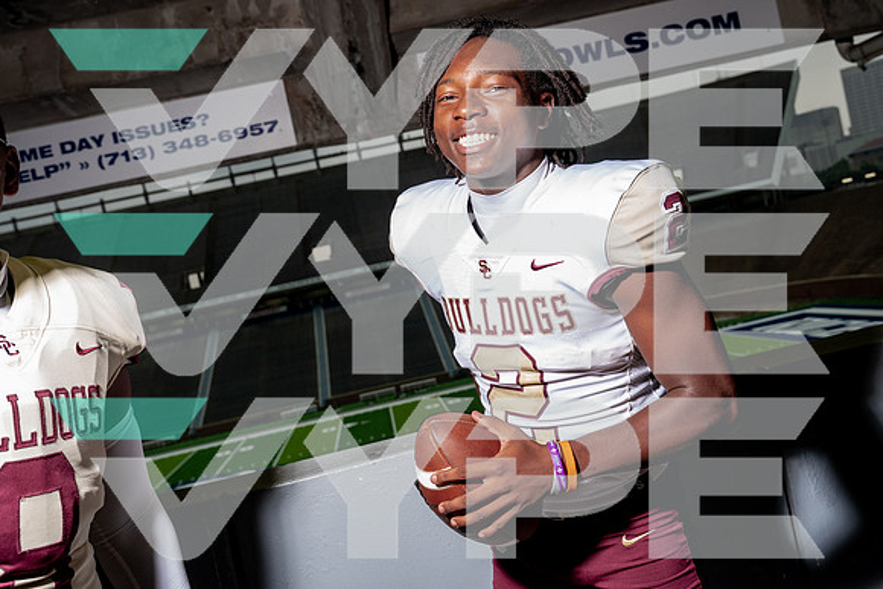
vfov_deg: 33.1
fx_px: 992
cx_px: 442
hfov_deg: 48.0
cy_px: 294
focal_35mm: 40
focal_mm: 39
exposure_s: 1/250
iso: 640
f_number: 6.3
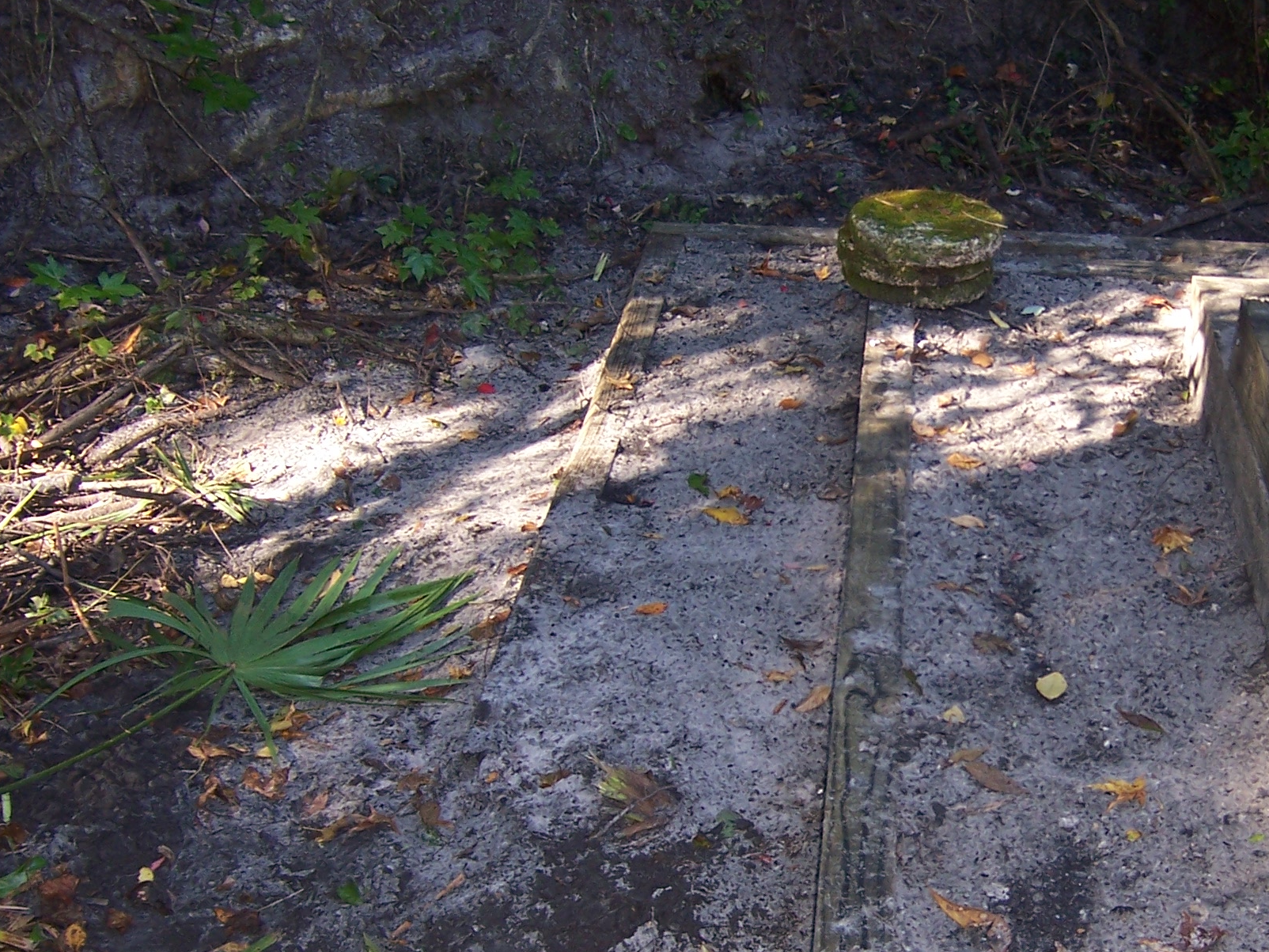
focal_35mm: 53
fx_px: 1943
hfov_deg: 35.2
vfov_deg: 27.5
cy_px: 543
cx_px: 985
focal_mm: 5.5
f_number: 2.8
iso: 80
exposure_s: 1/60
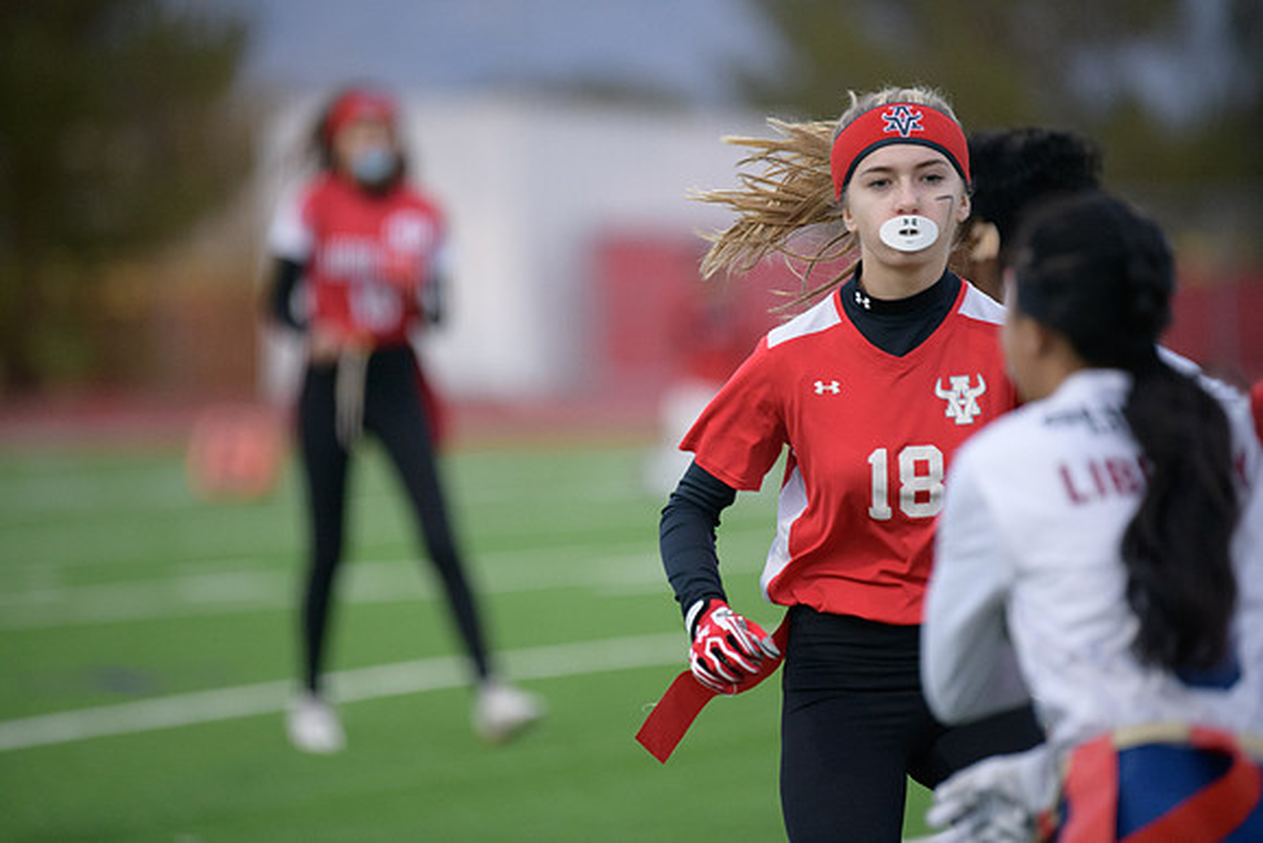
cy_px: 422
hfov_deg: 6.9
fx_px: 10527
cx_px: 632
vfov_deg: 4.6
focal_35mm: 300
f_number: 2.8
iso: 2800
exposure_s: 1/2500
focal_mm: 300
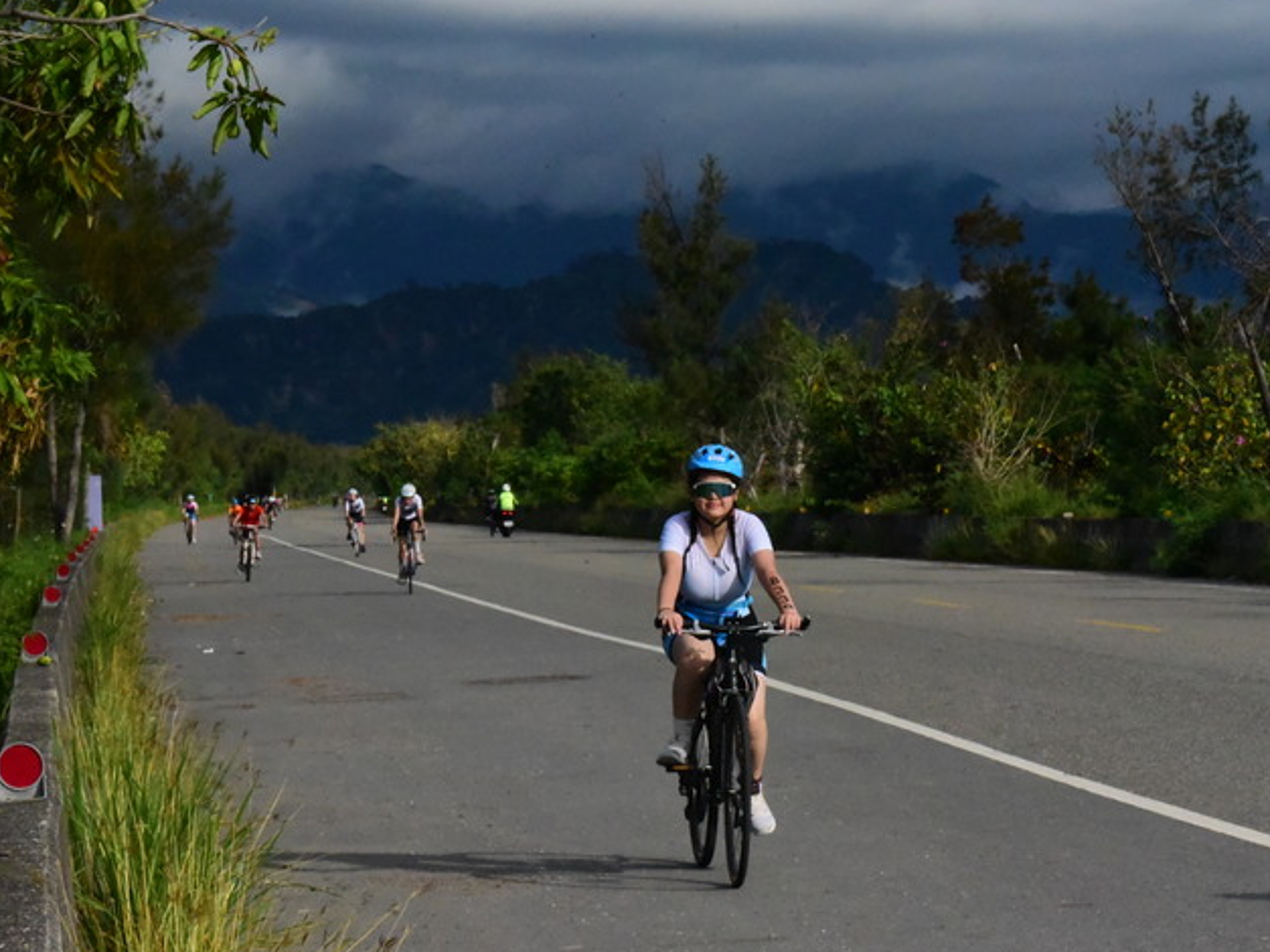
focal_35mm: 134
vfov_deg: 11.1
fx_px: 4915
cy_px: 501
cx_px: 717
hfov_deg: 14.7
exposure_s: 1/4000
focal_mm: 112
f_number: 32
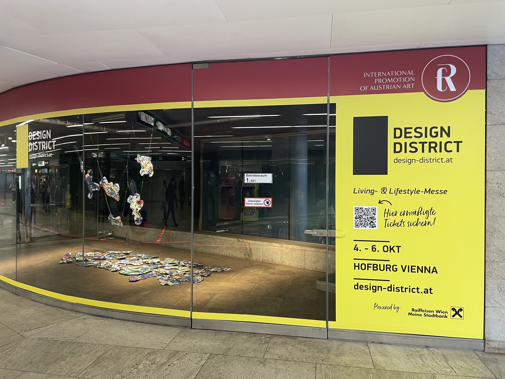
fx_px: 379
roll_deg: -0.2
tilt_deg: -0.2
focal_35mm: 26
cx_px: 252
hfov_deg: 67.3
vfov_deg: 53.1
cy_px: 190
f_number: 1.6
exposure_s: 1/50
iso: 100
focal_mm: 4.2
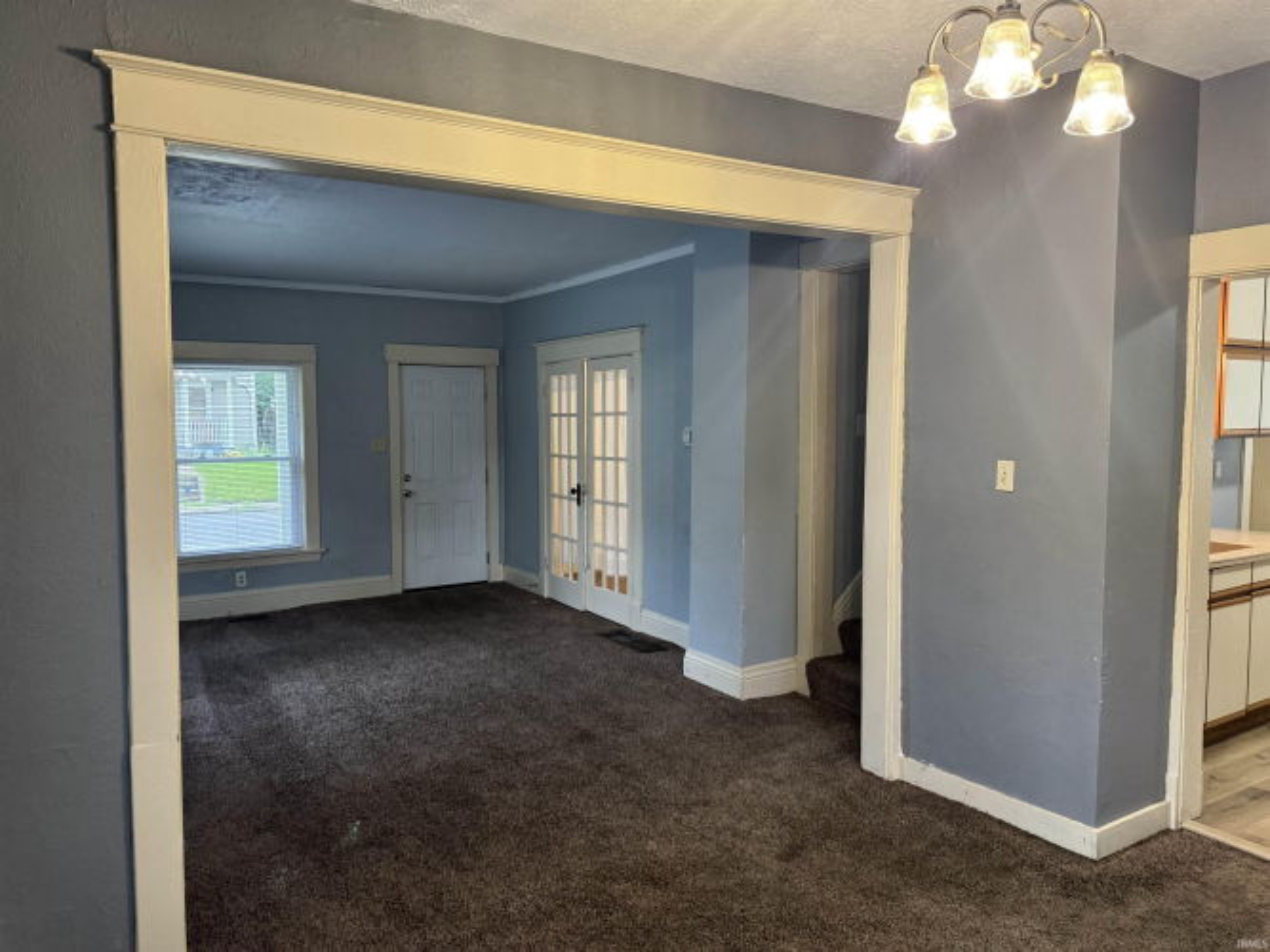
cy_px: 476
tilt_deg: -3.6
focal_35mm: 24
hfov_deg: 71.6
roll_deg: -0.4
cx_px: 635
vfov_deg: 56.8
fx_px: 880
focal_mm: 6.76
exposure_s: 1/60
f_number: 1.78
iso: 400
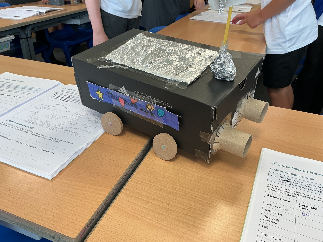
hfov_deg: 61.7
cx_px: 162
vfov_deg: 48.2
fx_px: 271
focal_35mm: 29
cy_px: 121
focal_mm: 3
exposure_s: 1/60
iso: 32
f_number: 1.8
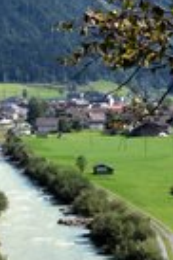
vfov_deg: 13.0
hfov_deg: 8.5
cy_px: 188
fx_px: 1142
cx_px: -93
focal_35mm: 158
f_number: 10
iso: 400
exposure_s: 1/200
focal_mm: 18
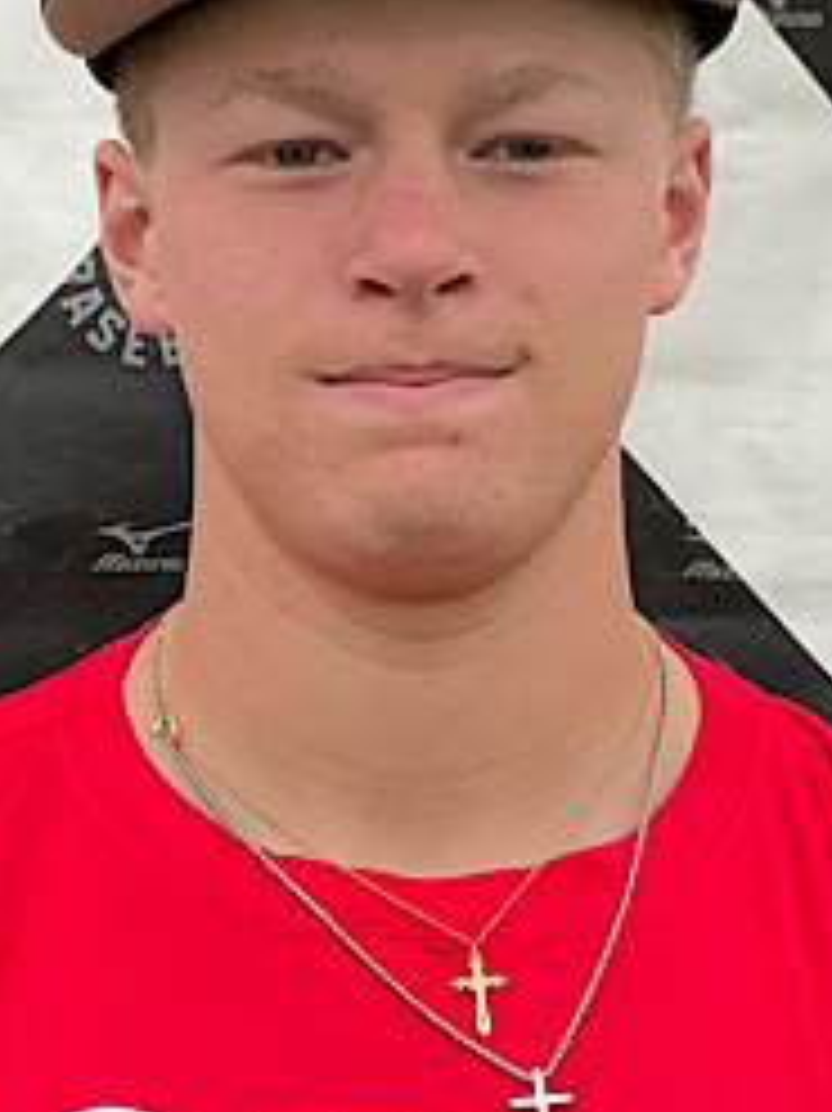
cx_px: 378
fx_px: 1508
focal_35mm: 47
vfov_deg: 40.3
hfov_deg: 30.8
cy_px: 464
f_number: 1.8
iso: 16
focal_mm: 3
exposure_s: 1/210
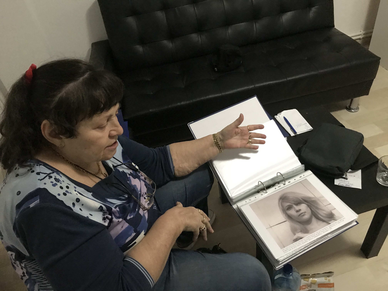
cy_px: 146
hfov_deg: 63.4
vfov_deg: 49.7
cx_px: 194
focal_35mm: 28
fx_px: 314
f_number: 1.8
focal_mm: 3.99
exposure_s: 1/6
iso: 100
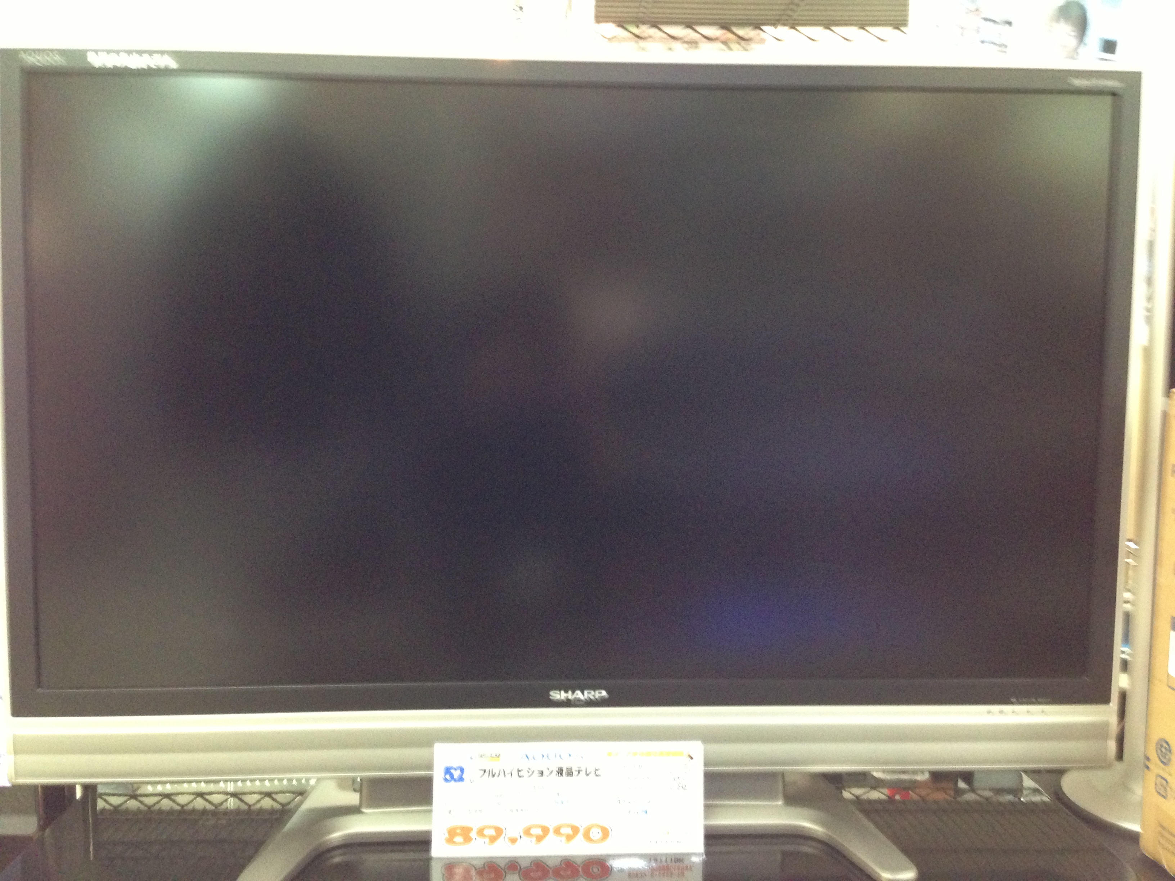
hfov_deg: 55.4
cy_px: 440
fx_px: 1120
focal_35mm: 33
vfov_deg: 42.9
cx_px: 588
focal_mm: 4.13
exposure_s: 1/15
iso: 400
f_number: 2.4
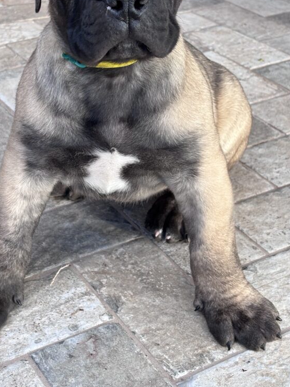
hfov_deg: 20.4
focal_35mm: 72
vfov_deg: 26.9
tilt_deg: -27.6
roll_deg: -3.0
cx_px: 99
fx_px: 804
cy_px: 134
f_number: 1.6
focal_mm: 5.96
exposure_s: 1/111
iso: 50
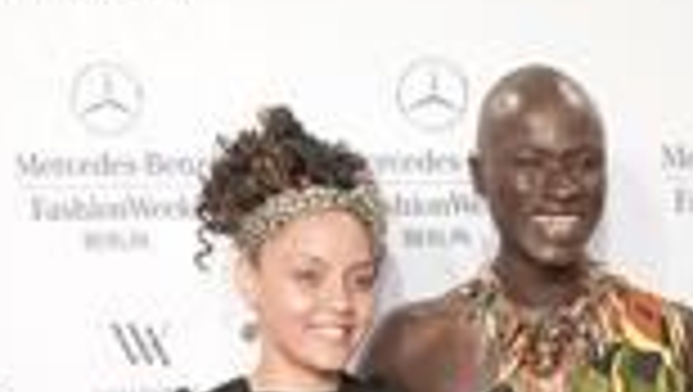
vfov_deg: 12.4
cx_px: 542
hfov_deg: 24.1
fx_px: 1600
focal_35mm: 87
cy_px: 761
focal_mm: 32
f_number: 5.6
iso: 1600
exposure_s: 1/250
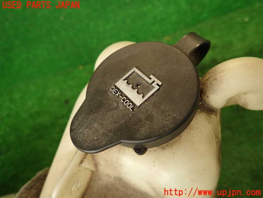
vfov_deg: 54.9
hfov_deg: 69.4
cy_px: 99
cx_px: 132
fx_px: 190
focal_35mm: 25
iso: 160
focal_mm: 4.5
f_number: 2
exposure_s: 1/60
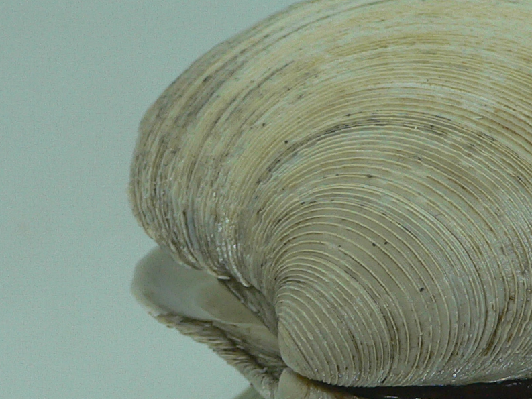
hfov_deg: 21.6
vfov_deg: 16.5
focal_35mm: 89
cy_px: 300
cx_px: 470
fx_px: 1368
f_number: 2.8
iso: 80
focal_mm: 4.6
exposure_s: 1/60
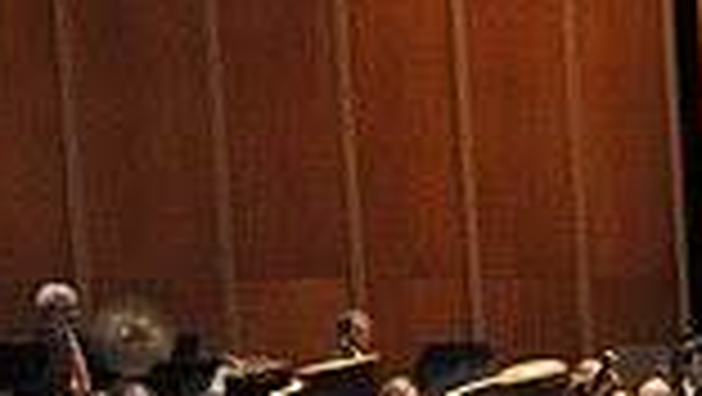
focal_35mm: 140
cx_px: 1246
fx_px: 2608
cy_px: 641
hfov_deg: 13.8
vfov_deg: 8.4
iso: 3200
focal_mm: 24
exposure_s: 1/320
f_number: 2.8
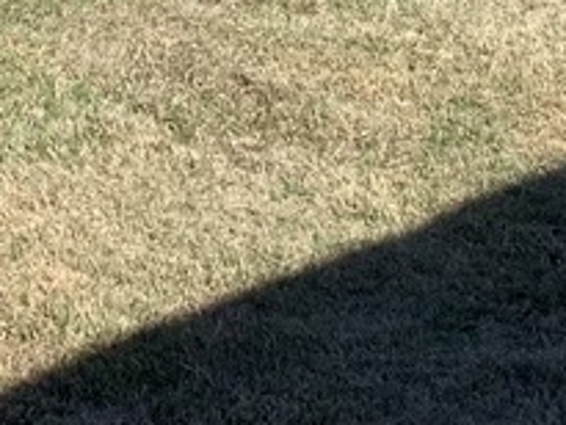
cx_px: -25
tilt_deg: -11.2
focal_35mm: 204
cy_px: -397
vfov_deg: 7.1
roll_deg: +4.8
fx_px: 3338
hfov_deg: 9.6
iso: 16
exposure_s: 1/1912
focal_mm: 3
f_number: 1.8
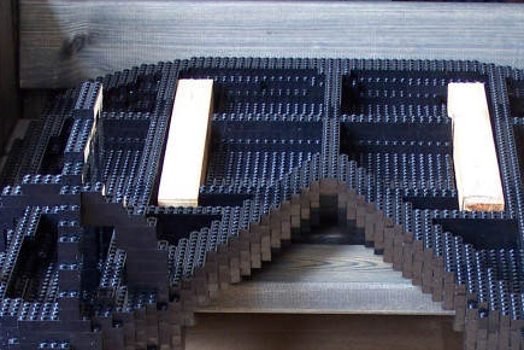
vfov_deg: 8.3
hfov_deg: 12.5
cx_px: 320
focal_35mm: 164
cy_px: 465
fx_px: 2387
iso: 80
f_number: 3.2
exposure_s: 1/4
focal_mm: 11.1
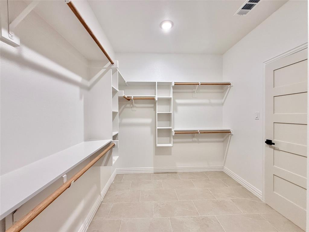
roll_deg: +0.2
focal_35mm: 14
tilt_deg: +0.3
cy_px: 116
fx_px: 125
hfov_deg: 102.1
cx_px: 154
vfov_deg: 85.7
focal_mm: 2.22
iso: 200
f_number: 2.2
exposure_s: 1/120
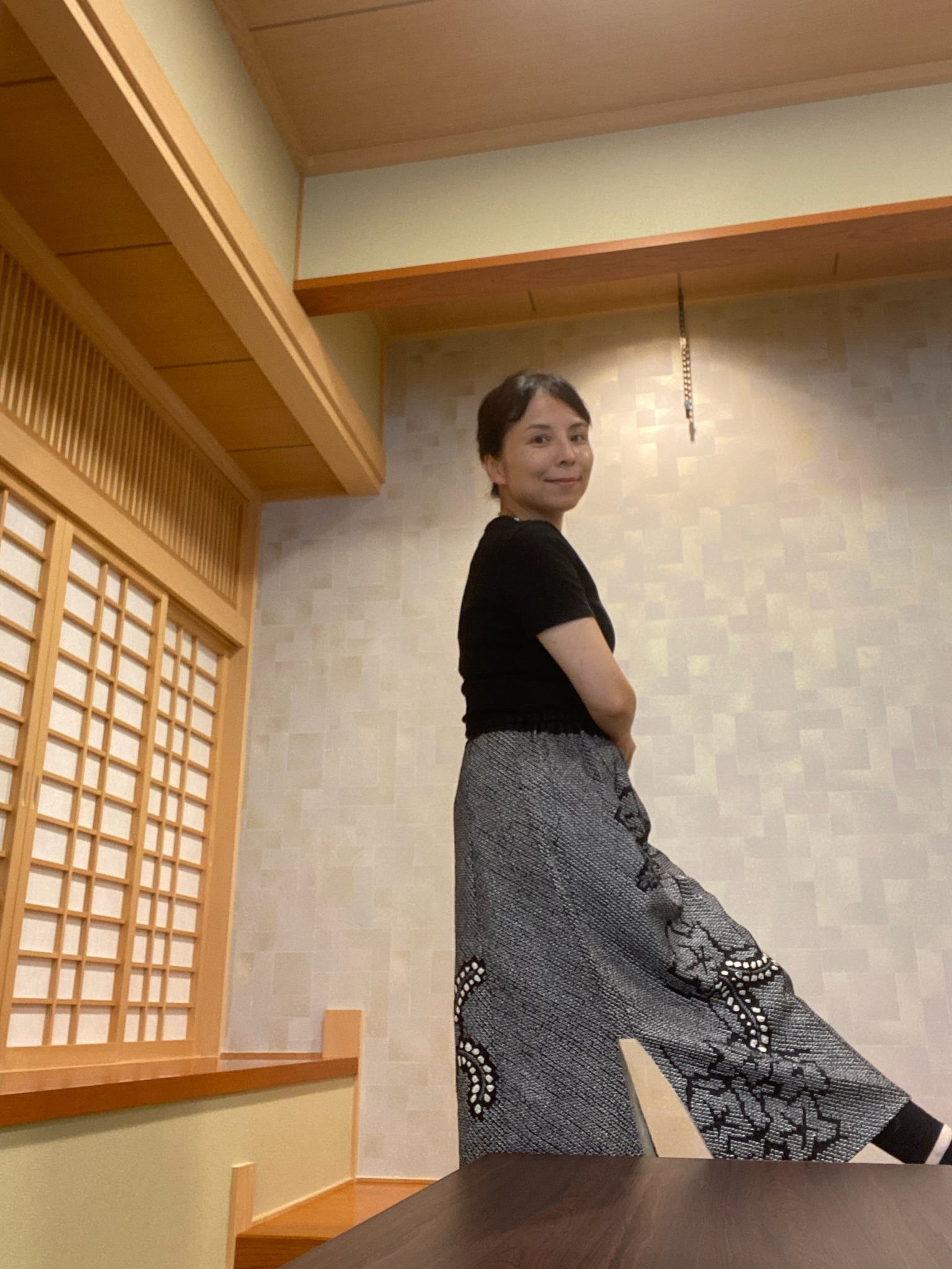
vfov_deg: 60.0
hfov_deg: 46.8
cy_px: 634
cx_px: 476
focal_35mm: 30
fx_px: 1100
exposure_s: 1/60
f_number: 2.2
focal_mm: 2.71
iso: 200
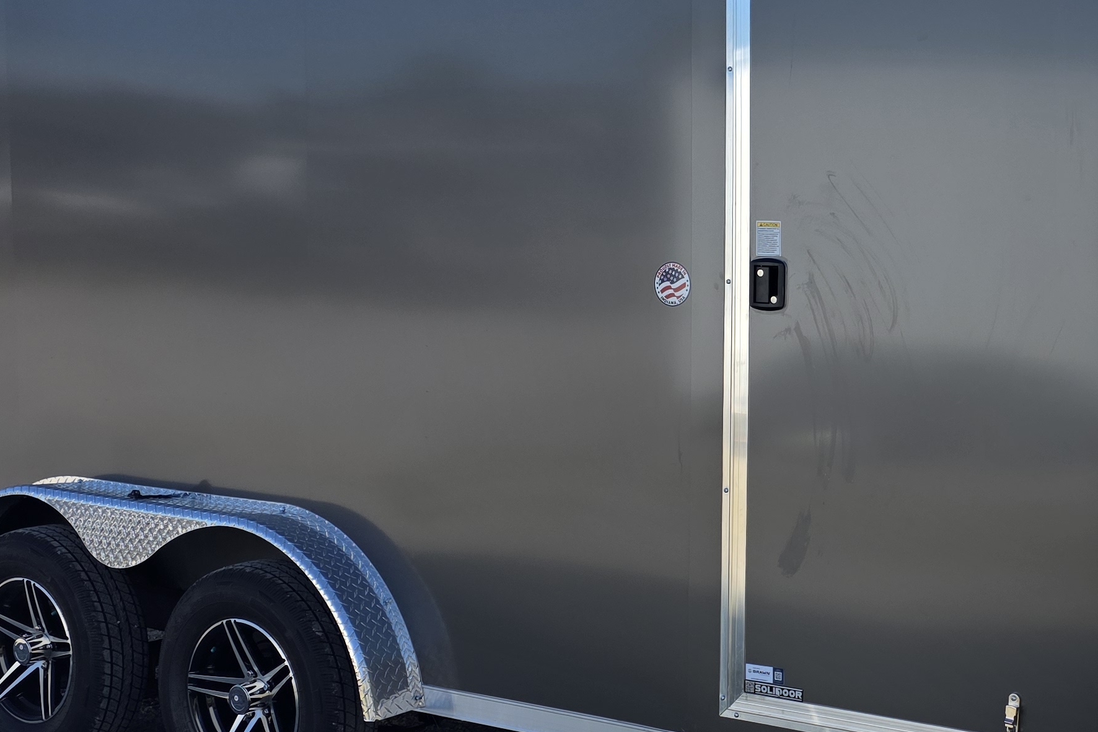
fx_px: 1647
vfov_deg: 25.1
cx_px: 871
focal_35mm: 54
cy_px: 344
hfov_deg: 35.7
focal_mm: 6.3
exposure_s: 1/4237
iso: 80
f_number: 1.7
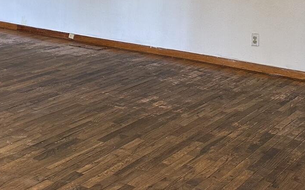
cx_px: -11
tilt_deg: -5.6
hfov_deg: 26.2
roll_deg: -1.1
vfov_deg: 17.0
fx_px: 615
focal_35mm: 74
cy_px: -24
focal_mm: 6.86
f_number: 1.78
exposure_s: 1/60
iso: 125
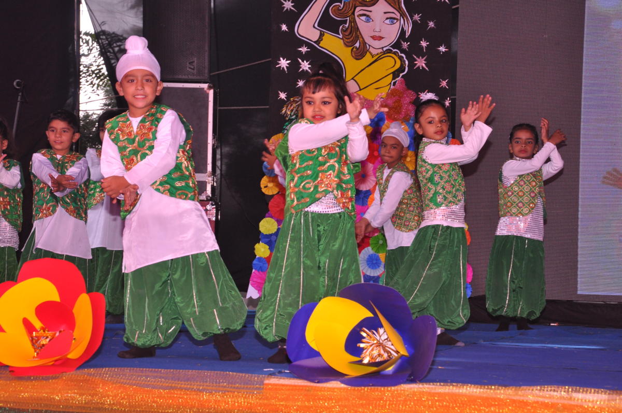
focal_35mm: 99
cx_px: 311
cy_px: 206
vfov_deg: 13.8
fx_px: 1708
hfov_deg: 20.6
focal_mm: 66
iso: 640
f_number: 10
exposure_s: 1/160
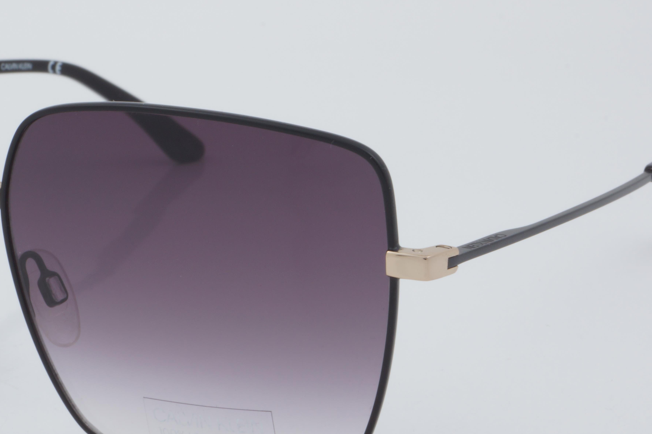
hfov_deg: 16.1
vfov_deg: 10.8
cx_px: 168
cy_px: 242
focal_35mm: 127
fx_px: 2300
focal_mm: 50
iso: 100
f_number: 32
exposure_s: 1/4
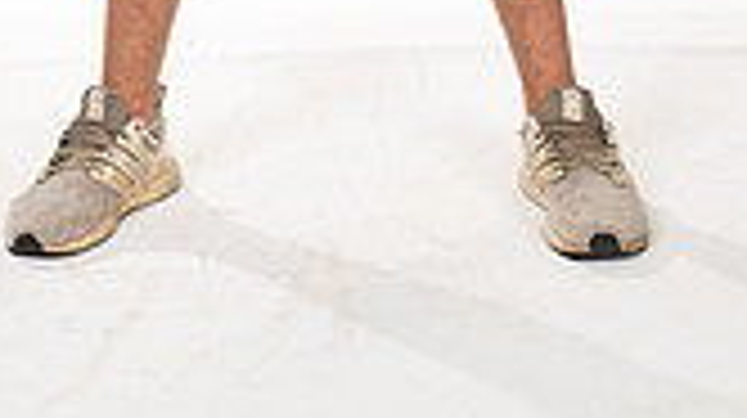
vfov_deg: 7.2
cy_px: -566
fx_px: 3146
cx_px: 216
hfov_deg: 13.5
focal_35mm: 159
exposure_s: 1/320
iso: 800
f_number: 7.1
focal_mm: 56
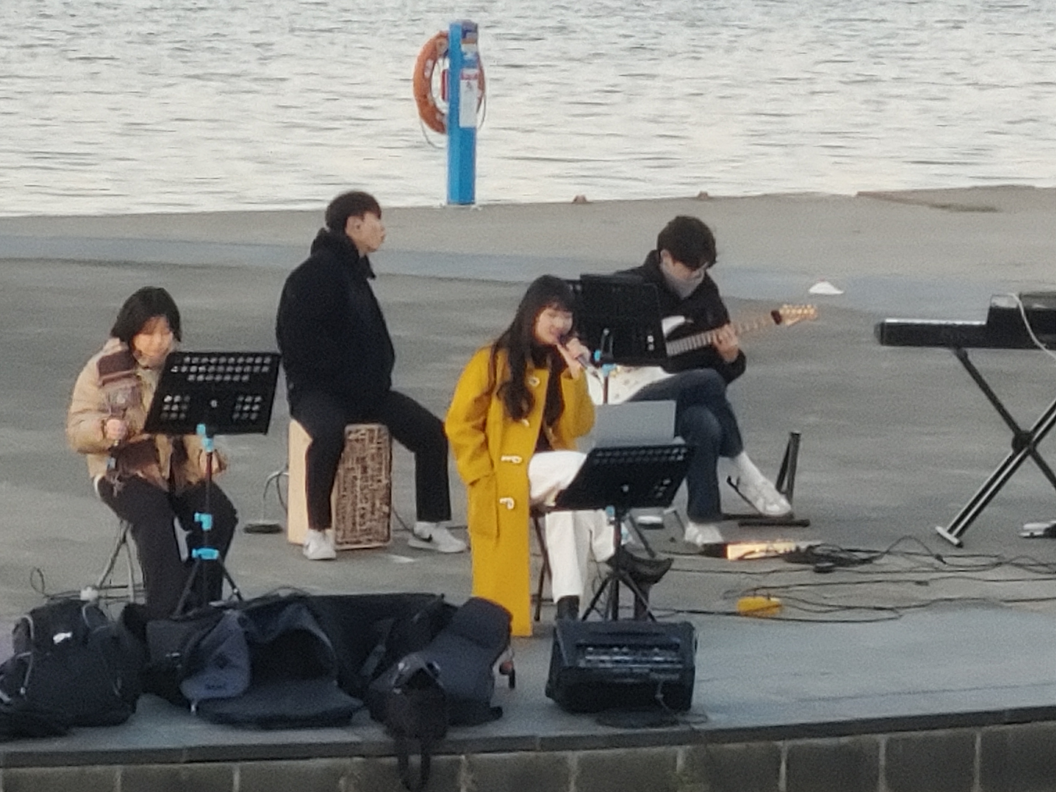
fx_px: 7749
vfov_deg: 5.9
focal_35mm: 254
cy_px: 393
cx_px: 524
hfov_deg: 7.8
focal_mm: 5.88
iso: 250
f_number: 2.4
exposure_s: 1/120
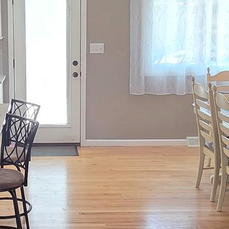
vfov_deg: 26.9
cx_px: 36
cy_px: 101
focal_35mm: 64
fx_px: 479
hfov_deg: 26.2
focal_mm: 2.2
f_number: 1.9
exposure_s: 1/60
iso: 160
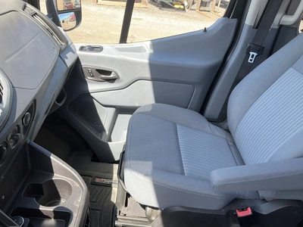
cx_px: 152
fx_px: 254
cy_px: 114
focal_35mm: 29
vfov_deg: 48.2
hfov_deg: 61.7
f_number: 1.8
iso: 20
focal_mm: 3
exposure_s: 1/237
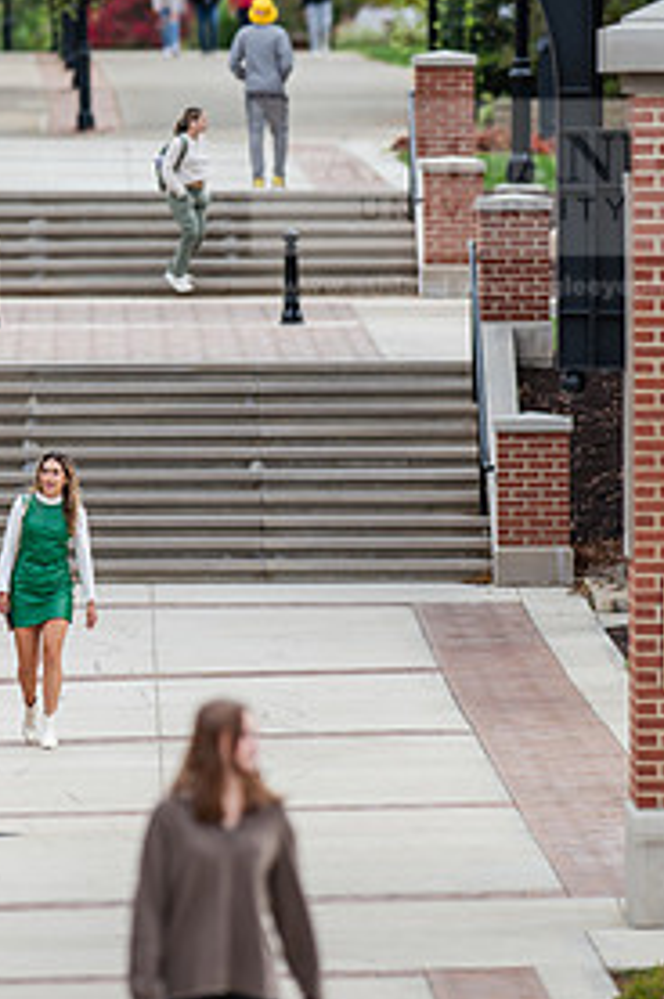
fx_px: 13534
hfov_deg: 2.8
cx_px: 195
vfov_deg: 4.2
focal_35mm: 488
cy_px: 325
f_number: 3.5
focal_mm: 300
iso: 100
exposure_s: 1/500
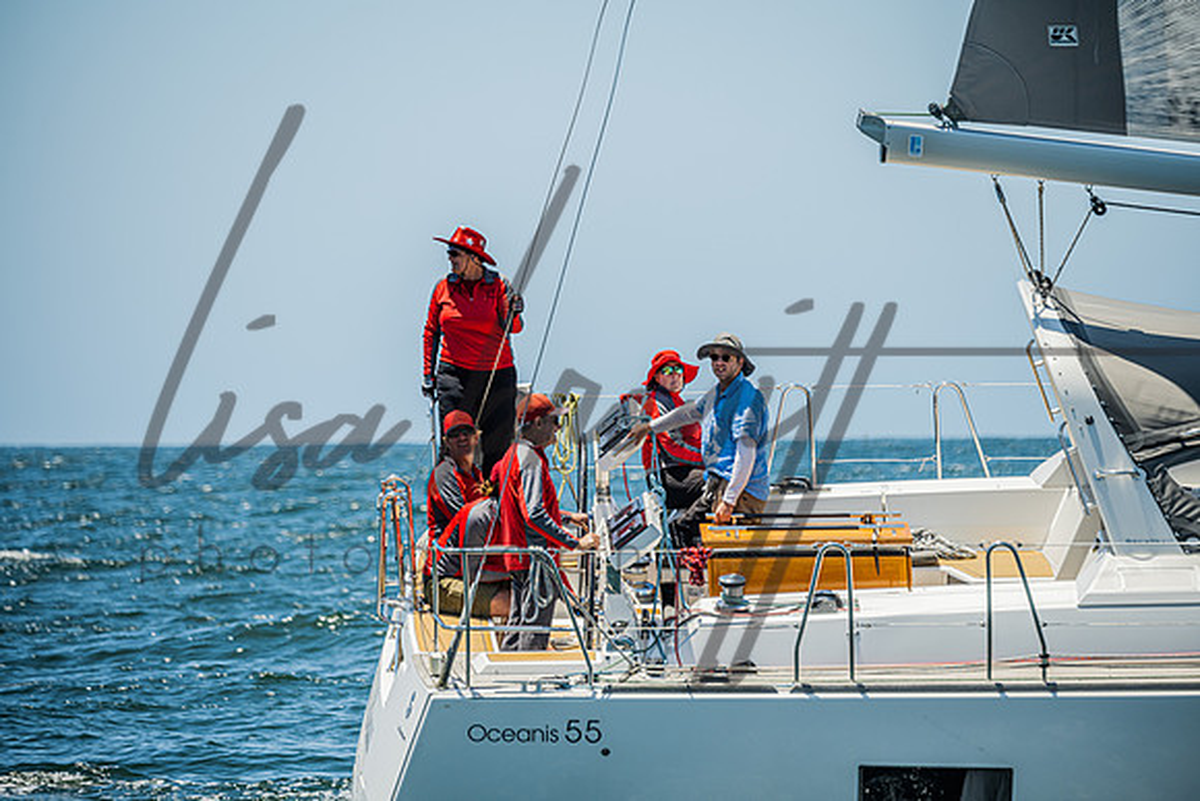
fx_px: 9002
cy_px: 400
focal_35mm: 270
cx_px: 600
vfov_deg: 5.1
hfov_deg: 7.6
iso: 320
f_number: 5.6
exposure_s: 1/800
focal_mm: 270
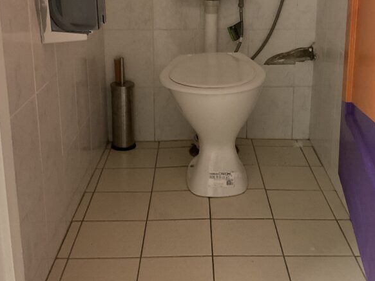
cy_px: 71
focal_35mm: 51
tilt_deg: -14.3
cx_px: 211
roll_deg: -0.4
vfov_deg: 28.2
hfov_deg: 37.4
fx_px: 553
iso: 200
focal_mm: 3
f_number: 1.8
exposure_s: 1/50
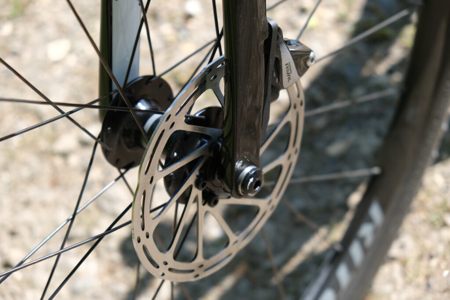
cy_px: 150
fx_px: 1038
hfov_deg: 24.5
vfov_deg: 16.5
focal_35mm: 83
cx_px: 225
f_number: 4
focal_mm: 55
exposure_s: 1/320
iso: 160
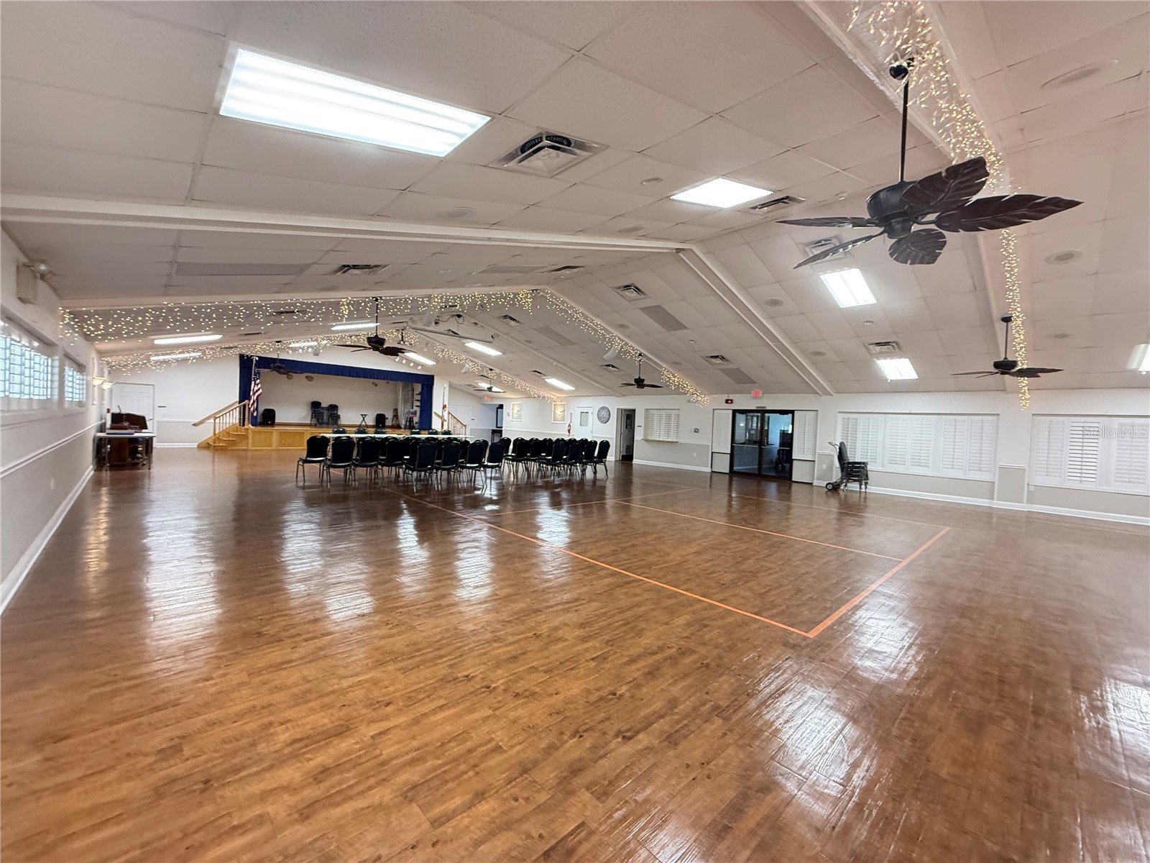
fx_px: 465
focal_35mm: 14
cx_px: 575
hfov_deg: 102.1
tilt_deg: -0.2
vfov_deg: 85.7
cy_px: 432
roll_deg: -2.3
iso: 500
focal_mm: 2.22
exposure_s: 1/60
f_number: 2.2
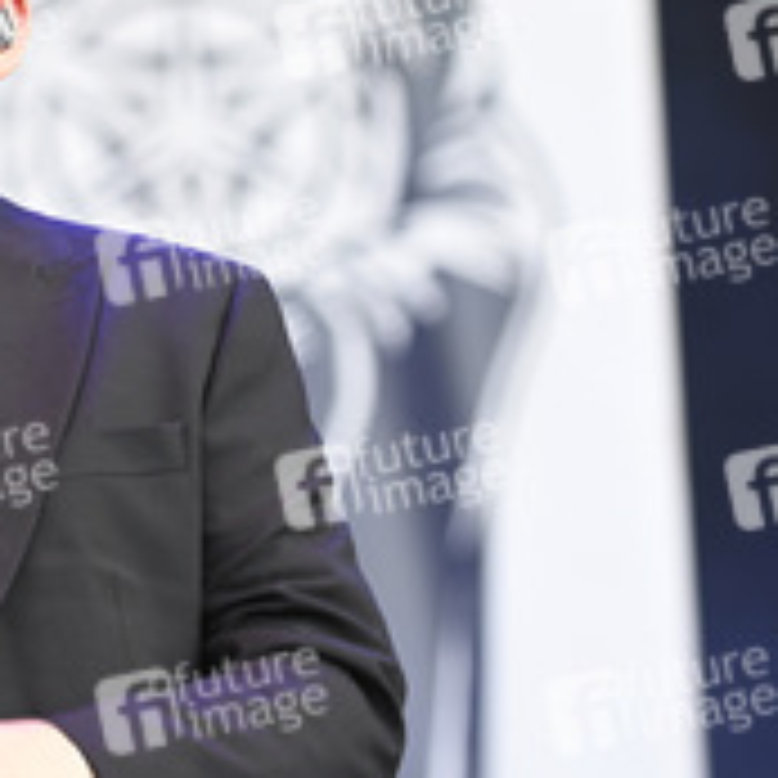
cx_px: -178
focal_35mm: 265
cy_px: 364
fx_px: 6738
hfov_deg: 6.6
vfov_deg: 6.6
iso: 320
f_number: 2.8
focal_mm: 120
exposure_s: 1/400
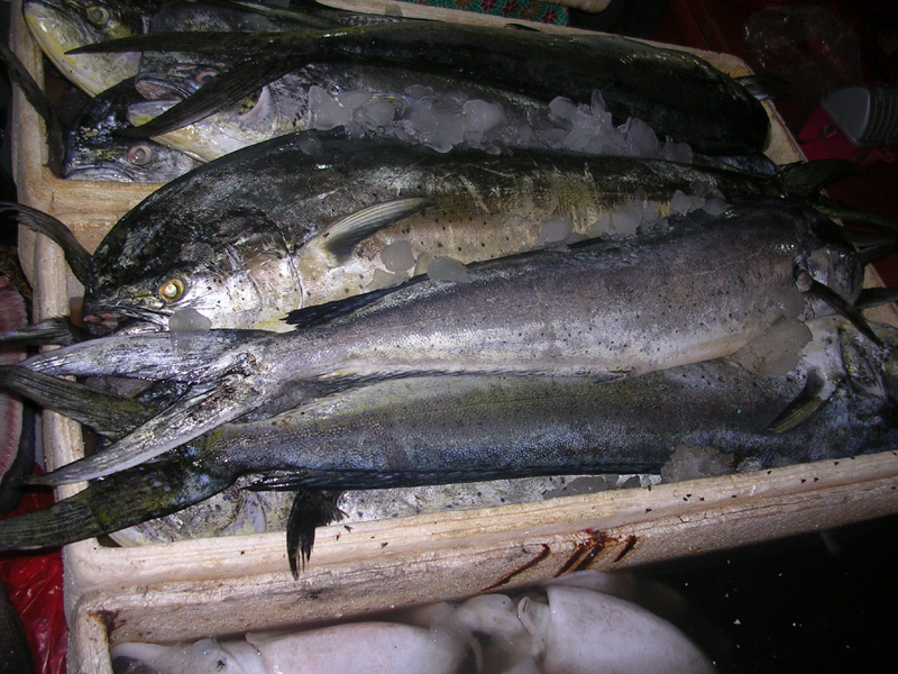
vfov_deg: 37.7
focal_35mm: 38
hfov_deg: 49.0
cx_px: 449
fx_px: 986
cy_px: 337
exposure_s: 1/60.1
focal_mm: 5.8
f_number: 2.8
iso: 50
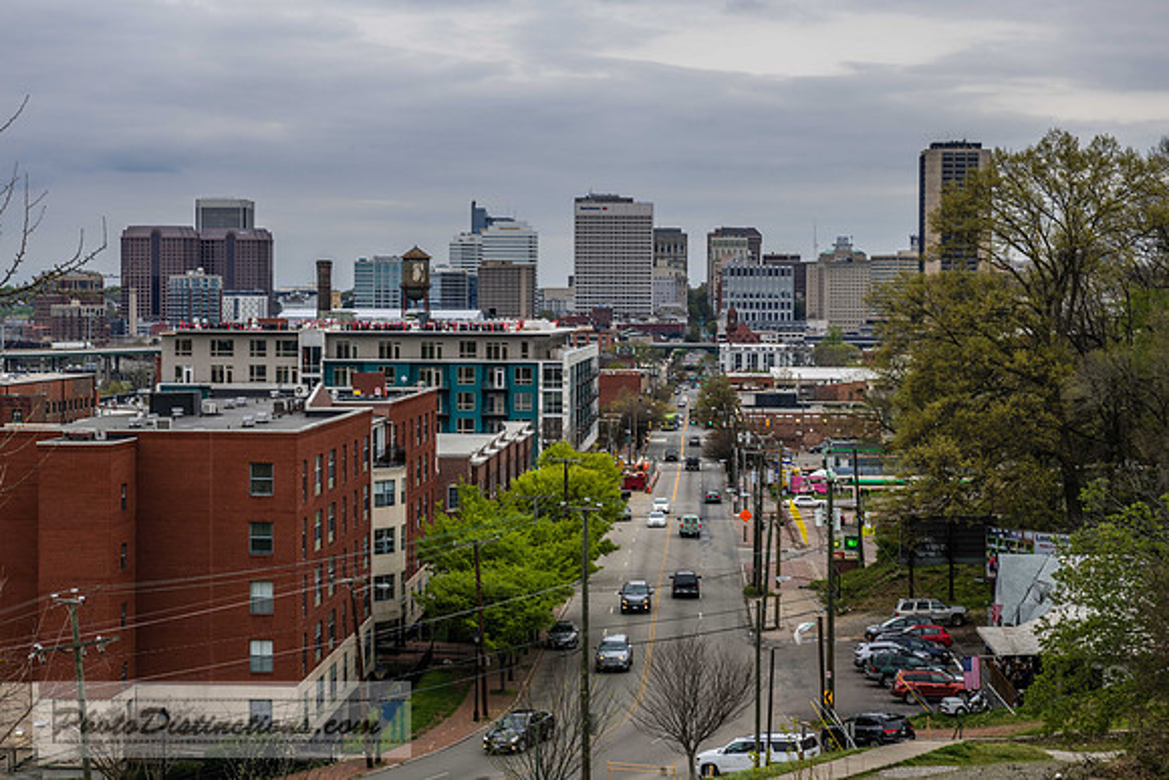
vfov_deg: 19.2
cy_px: 390
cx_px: 584
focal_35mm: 71
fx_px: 2304
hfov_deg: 28.5
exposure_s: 1/100
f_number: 7.1
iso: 100
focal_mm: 70
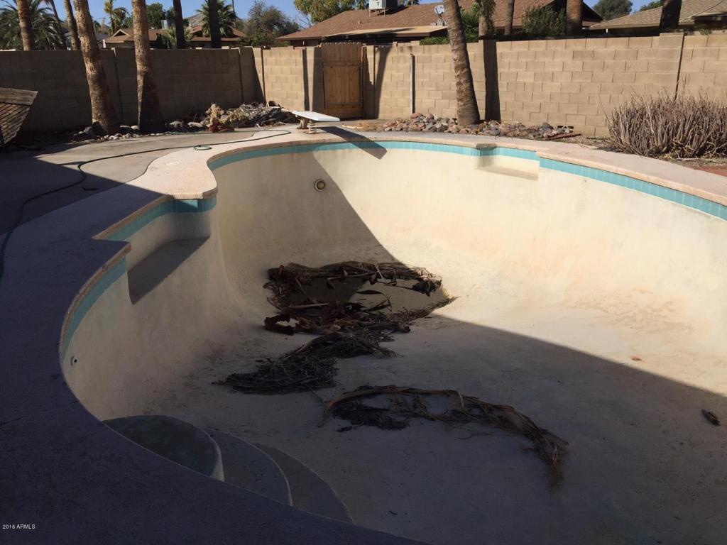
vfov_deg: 48.2
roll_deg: +0.4
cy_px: 272
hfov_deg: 61.7
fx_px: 609
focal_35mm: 29
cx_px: 364
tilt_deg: -17.4
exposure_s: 1/5650
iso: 32
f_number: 2.2
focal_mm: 4.15
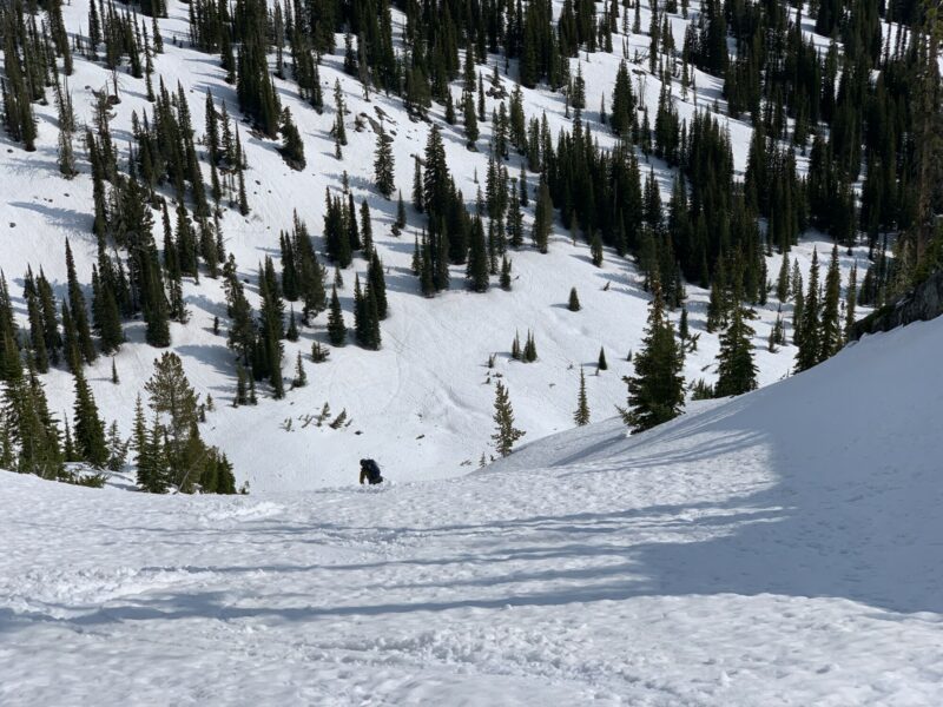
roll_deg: +0.9
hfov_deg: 36.8
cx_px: 472
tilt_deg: -22.3
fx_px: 1417
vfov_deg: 28.0
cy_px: 354
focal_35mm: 52
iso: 16
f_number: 2.4
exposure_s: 1/3425
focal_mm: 6
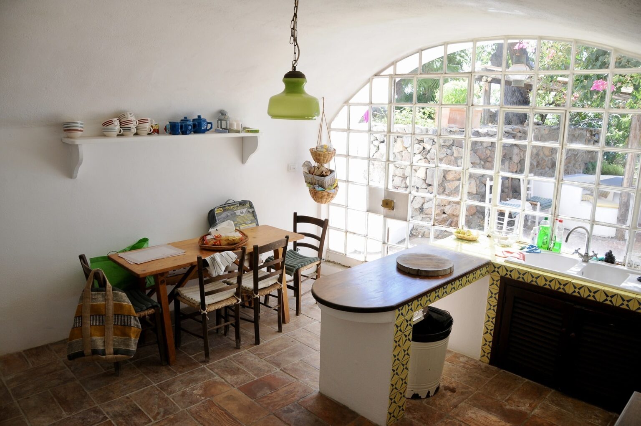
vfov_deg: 47.8
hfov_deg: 67.4
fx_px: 480
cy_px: 213
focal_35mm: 27
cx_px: 320
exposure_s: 1/200
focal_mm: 18
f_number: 4.5
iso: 320
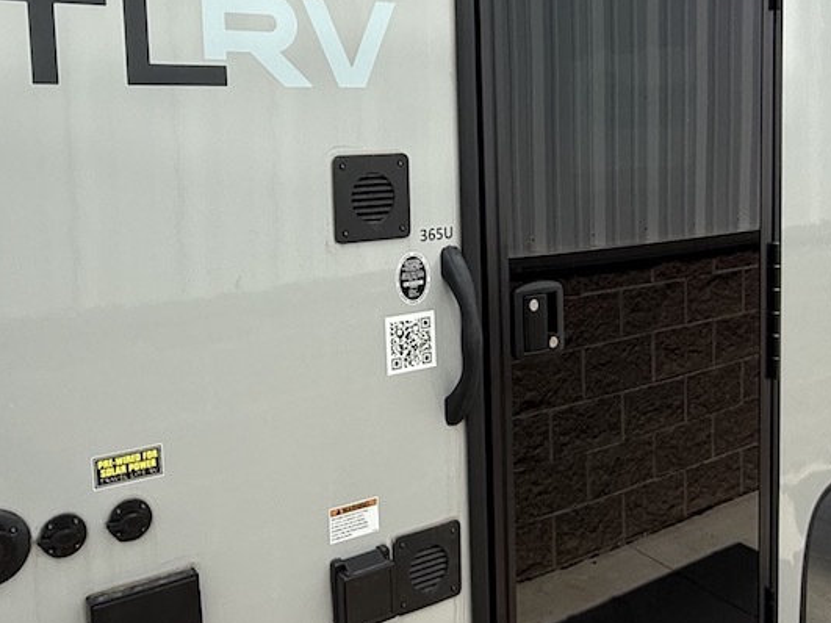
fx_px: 912
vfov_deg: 37.5
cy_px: 238
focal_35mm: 38
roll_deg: +0.7
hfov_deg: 49.0
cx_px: 412
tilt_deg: -4.1
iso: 50
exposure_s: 1/1431
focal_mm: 2.22
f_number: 2.2
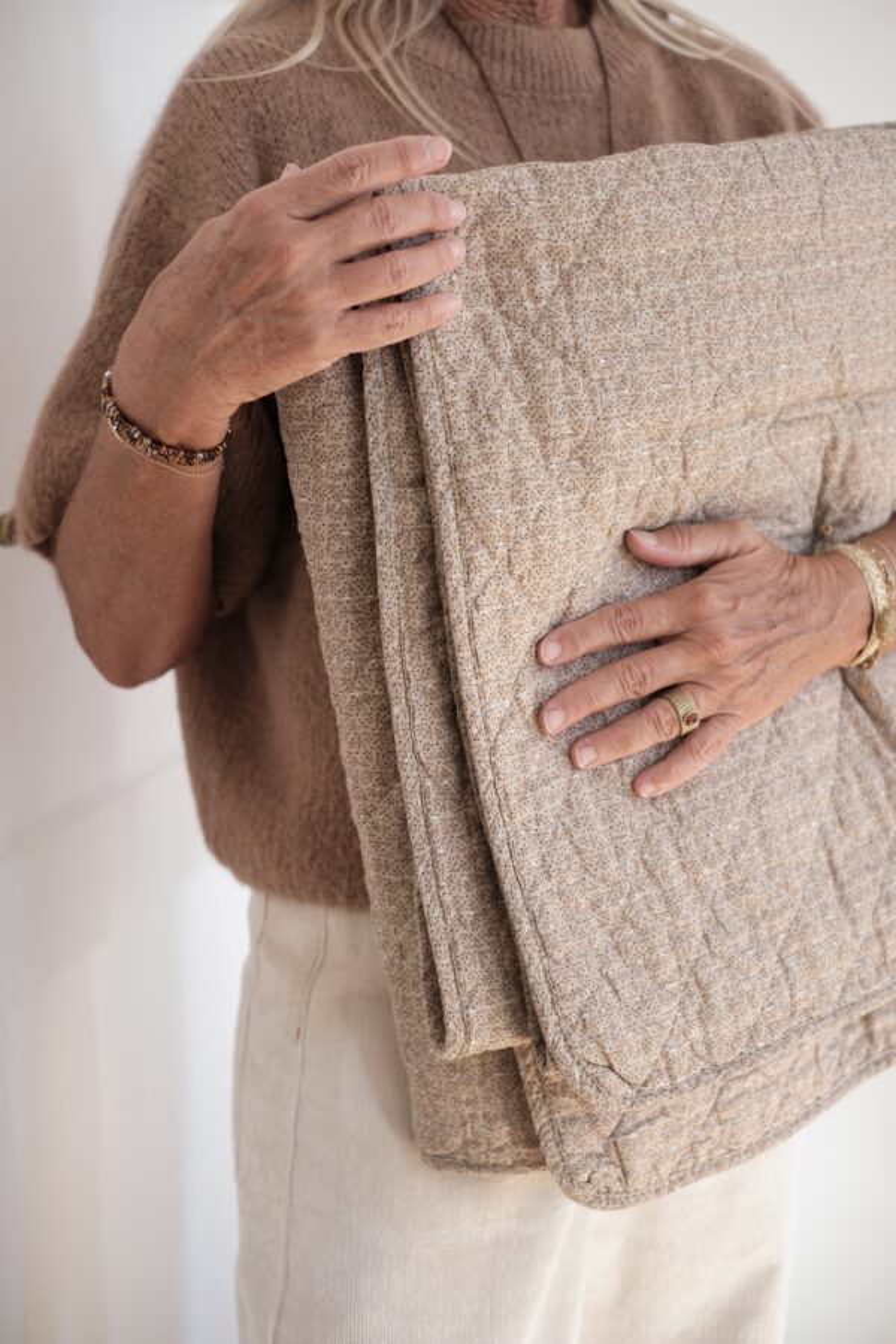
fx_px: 1979
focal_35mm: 53
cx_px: 448
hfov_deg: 25.5
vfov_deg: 37.5
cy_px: 672
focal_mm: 35
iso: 1600
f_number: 4
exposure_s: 1/52
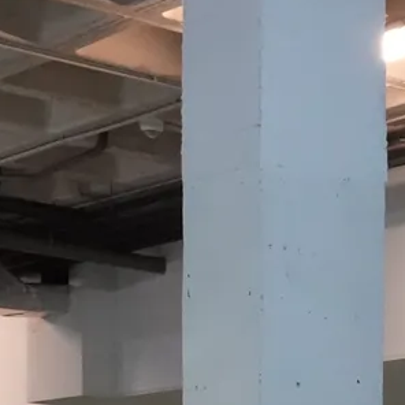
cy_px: 651
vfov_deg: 11.9
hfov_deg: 11.3
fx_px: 1827
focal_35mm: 138
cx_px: 848
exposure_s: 1/30
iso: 2000
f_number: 6.3
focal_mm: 11.16
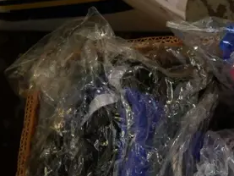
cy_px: 311
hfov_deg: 11.3
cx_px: 297
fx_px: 1150
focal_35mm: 170
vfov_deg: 8.4
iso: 2000
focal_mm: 23
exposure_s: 1/60
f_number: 4.3
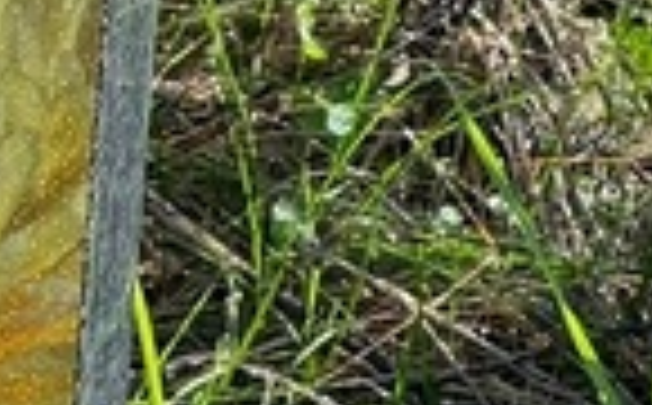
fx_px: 7998
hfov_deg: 4.5
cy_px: -248
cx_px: -980
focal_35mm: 451
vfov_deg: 2.9
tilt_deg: -25.8
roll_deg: -0.8
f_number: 2.8
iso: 32
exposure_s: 1/134
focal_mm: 9
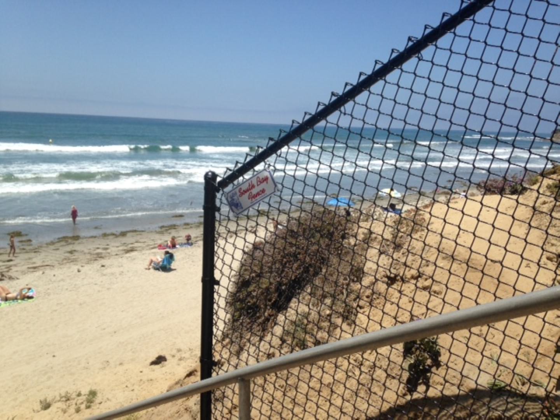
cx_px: 280
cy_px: 210
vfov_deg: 42.9
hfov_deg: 55.4
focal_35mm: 33
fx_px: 534
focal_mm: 4.12
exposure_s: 1/2262
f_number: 2.4
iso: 50
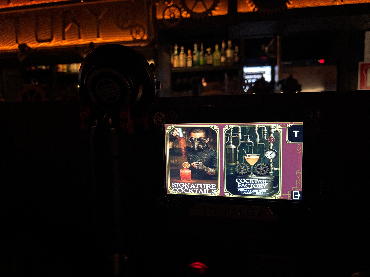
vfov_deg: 53.1
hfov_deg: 67.3
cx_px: 185
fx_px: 278
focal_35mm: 26
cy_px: 138
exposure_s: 1/31
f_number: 1.6
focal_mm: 5.96
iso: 640
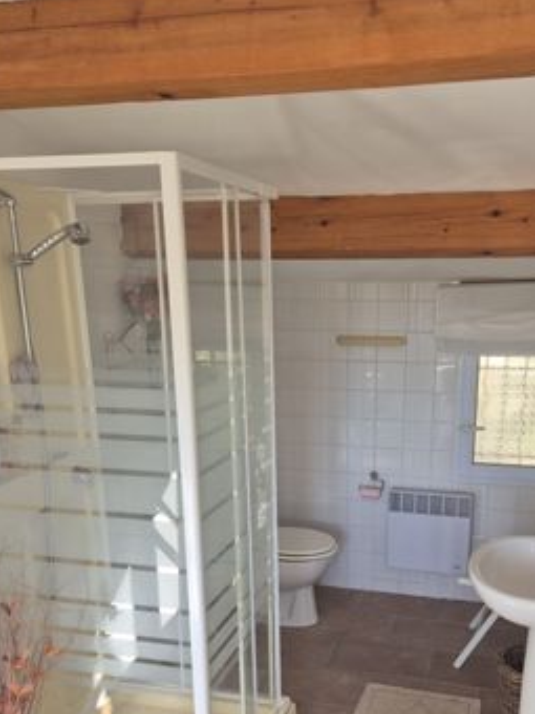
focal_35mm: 36
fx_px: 742
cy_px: 506
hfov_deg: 39.4
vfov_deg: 49.9
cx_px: 328
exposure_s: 1/180
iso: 125
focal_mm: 5.4
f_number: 1.8
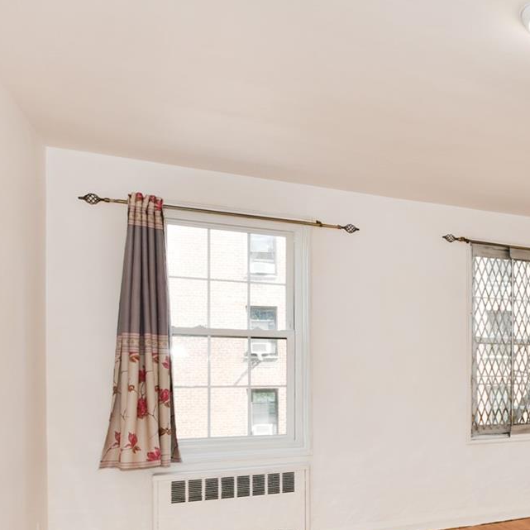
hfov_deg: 28.7
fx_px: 658
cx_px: 790
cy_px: 391
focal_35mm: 38
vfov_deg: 42.6
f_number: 8
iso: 200
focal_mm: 14
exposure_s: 1/30
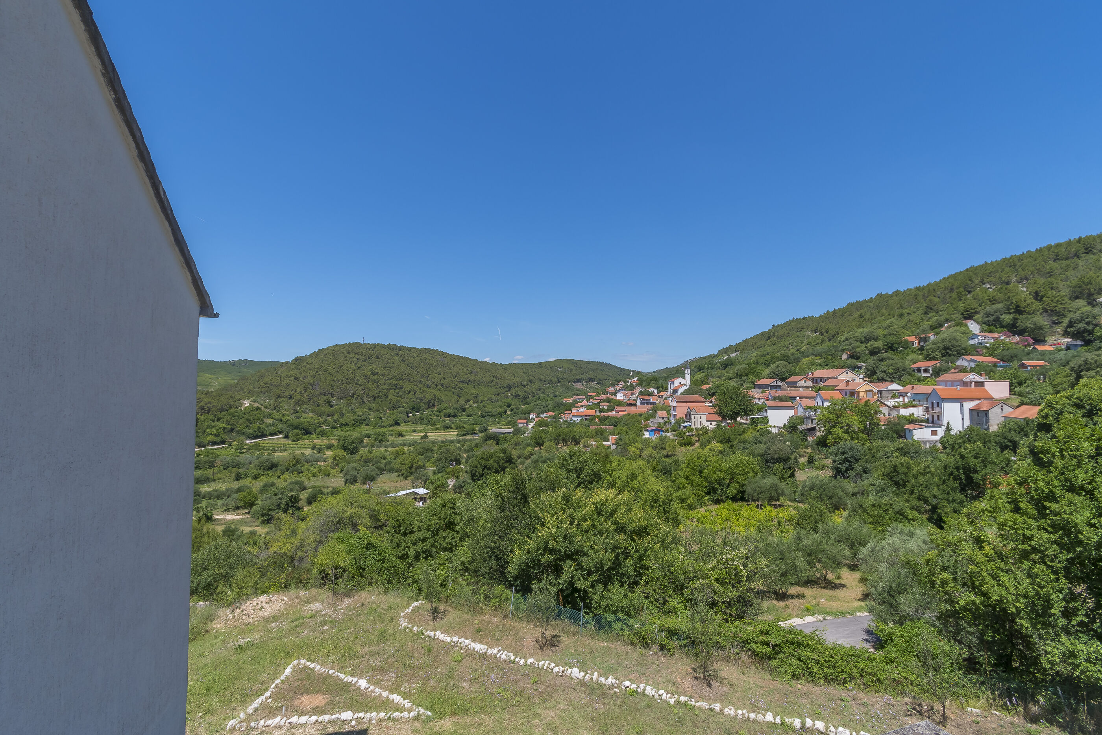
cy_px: 368
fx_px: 459
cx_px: 551
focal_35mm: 15
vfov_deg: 77.3
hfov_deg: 100.4
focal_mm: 10
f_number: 9
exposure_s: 1/320
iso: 100
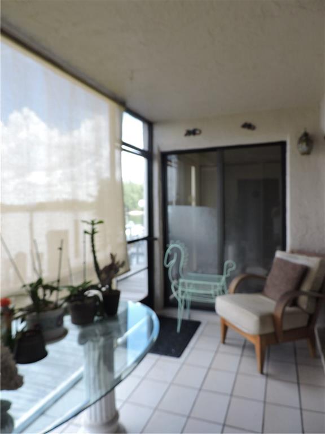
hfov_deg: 56.8
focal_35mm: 24
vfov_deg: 71.6
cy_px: 217
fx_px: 300
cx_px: 162
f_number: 3
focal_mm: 4.3
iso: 100
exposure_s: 1/80
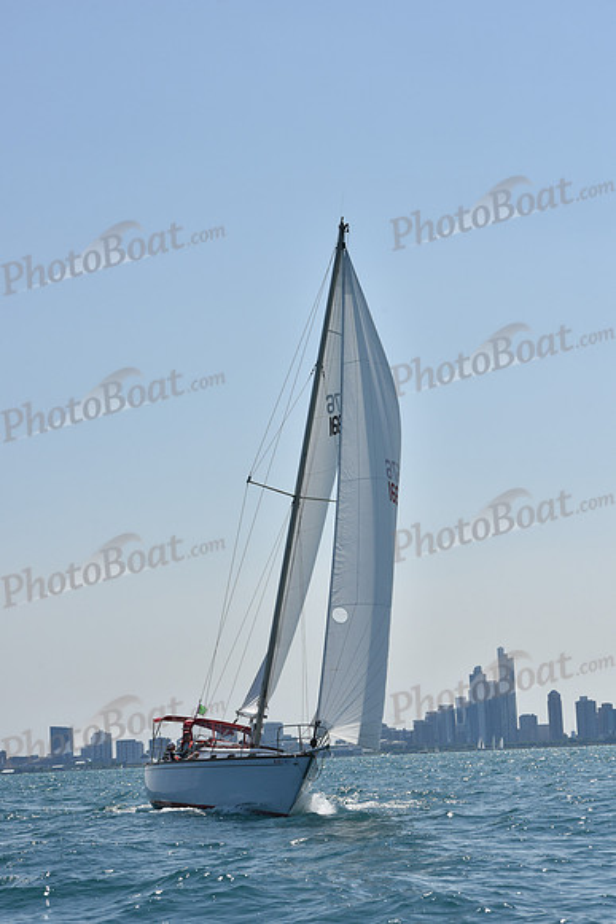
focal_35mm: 95
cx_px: 308
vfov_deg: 21.5
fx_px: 2437
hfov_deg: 14.4
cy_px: 462
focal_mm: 95
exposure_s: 1/1250
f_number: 10
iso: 250
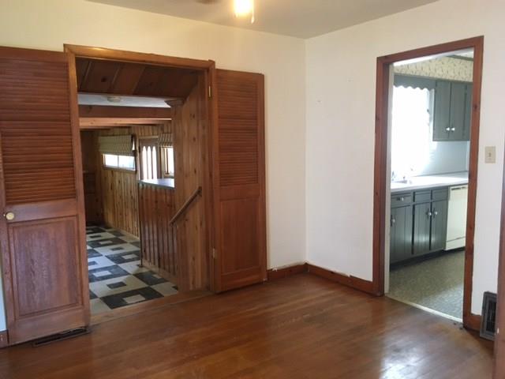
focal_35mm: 29
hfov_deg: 61.7
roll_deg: +1.0
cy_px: 190
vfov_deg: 48.2
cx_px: 252
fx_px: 423
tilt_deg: -8.4
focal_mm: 4.15
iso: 200
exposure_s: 1/24
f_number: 2.2
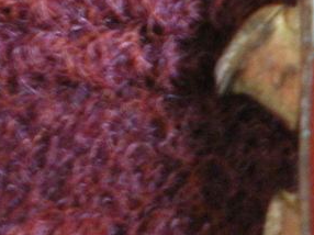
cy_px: 208
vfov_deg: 11.1
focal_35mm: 133
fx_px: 1205
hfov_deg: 14.1
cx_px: 440
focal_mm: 6.3
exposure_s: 1/6
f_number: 3.1
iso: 400
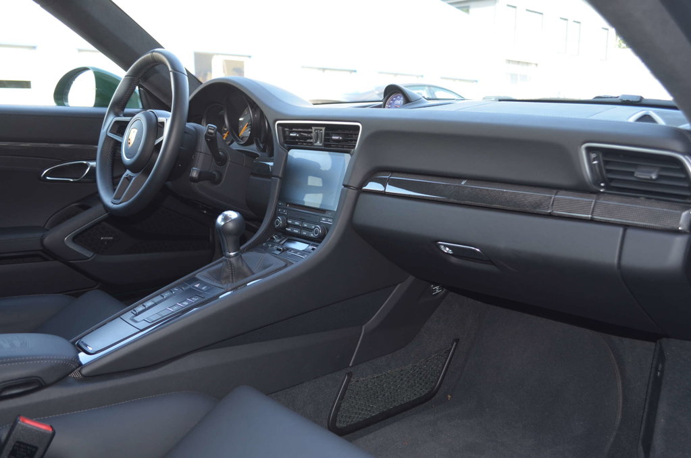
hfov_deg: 57.3
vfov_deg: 39.8
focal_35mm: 33
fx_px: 632
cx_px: 346
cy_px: 229
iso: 200
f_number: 3.8
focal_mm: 22
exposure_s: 1/60
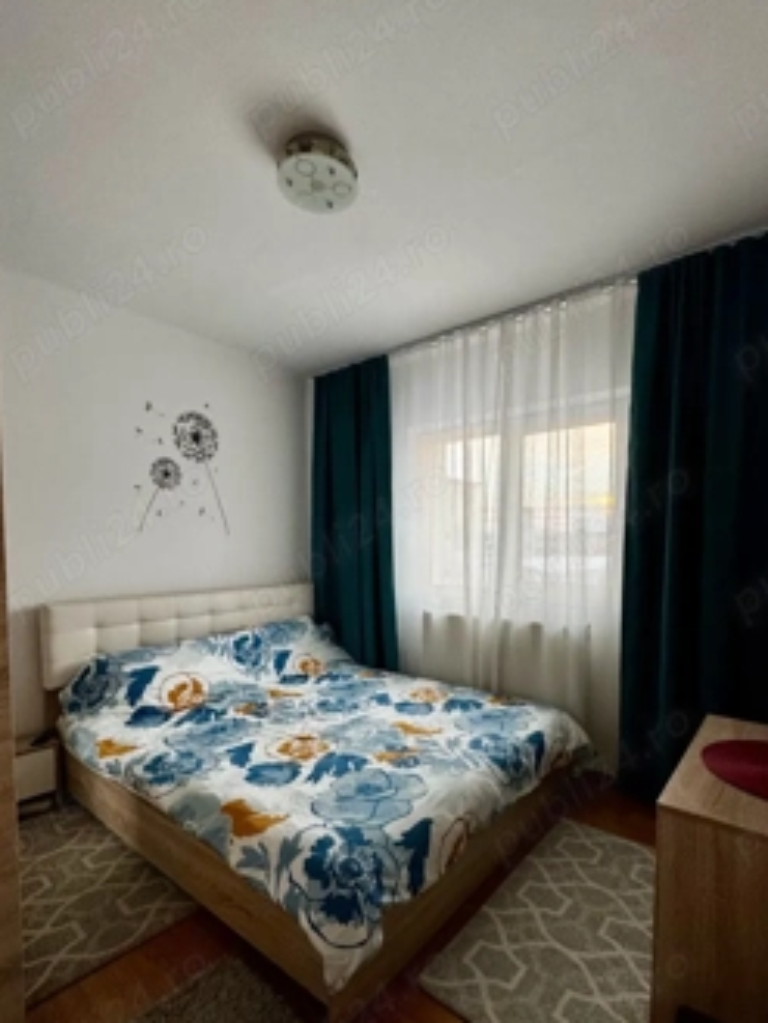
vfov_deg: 90.5
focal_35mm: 17
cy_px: 578
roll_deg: -0.4
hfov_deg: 74.7
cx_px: 410
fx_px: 503
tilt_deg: -2.9
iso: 200
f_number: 2.2
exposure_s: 1/99
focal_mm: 2.22
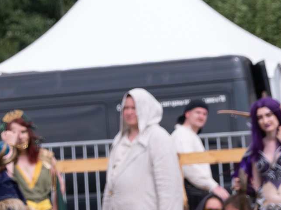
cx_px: -153
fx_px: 2572
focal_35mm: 317
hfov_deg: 6.2
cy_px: -22
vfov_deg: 4.7
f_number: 5
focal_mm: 55
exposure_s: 1/640
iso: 160
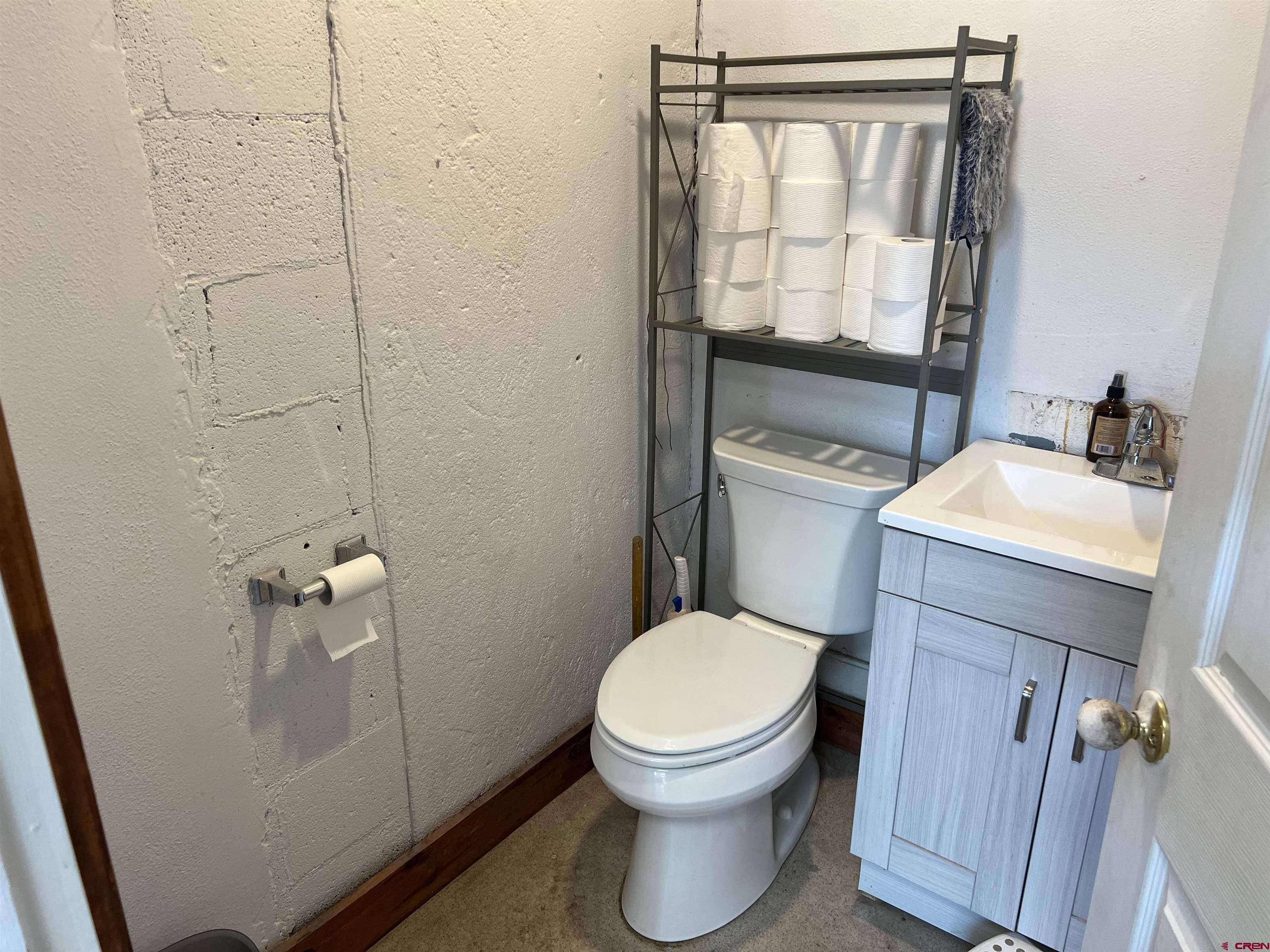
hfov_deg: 67.3
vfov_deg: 53.1
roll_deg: +0.4
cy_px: 476
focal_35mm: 26
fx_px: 954
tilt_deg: -20.0
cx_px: 635
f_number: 1.5
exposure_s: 1/120
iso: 100
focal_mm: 5.7
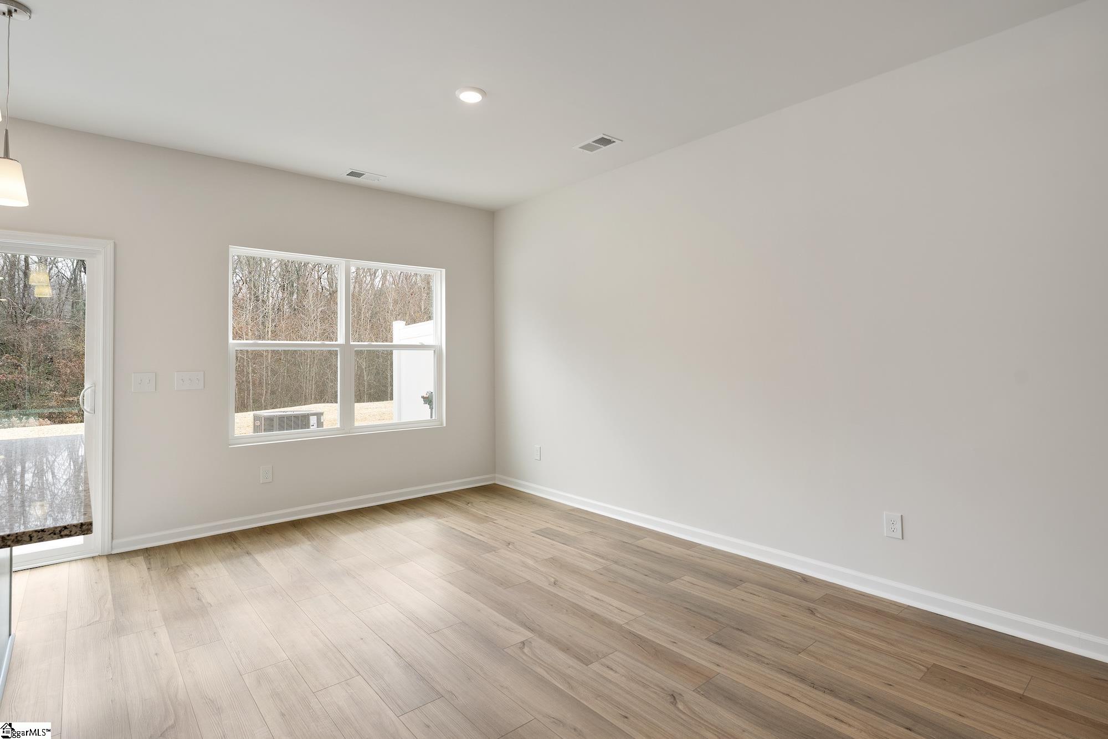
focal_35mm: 18
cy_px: 370
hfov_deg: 91.6
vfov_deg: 68.9
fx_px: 539
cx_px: 554
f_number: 6.3
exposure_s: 1/10
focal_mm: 17.5
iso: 400
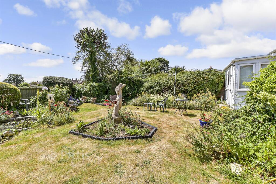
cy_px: 92
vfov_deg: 77.3
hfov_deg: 100.4
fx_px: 115
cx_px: 138
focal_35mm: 15
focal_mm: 10
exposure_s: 1/250
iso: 160
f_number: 8
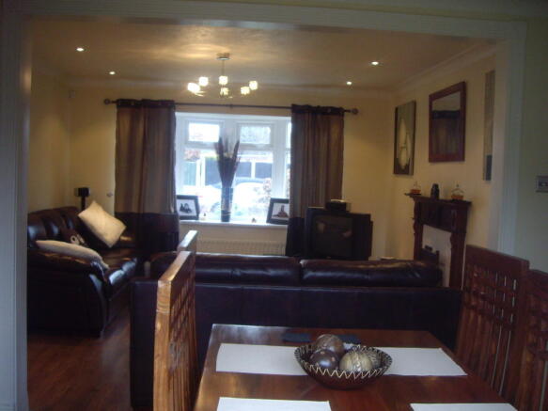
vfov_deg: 37.7
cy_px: 206
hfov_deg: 49.0
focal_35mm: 38
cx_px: 274
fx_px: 601
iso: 200
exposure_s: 1/30
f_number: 2.7
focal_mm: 6.2
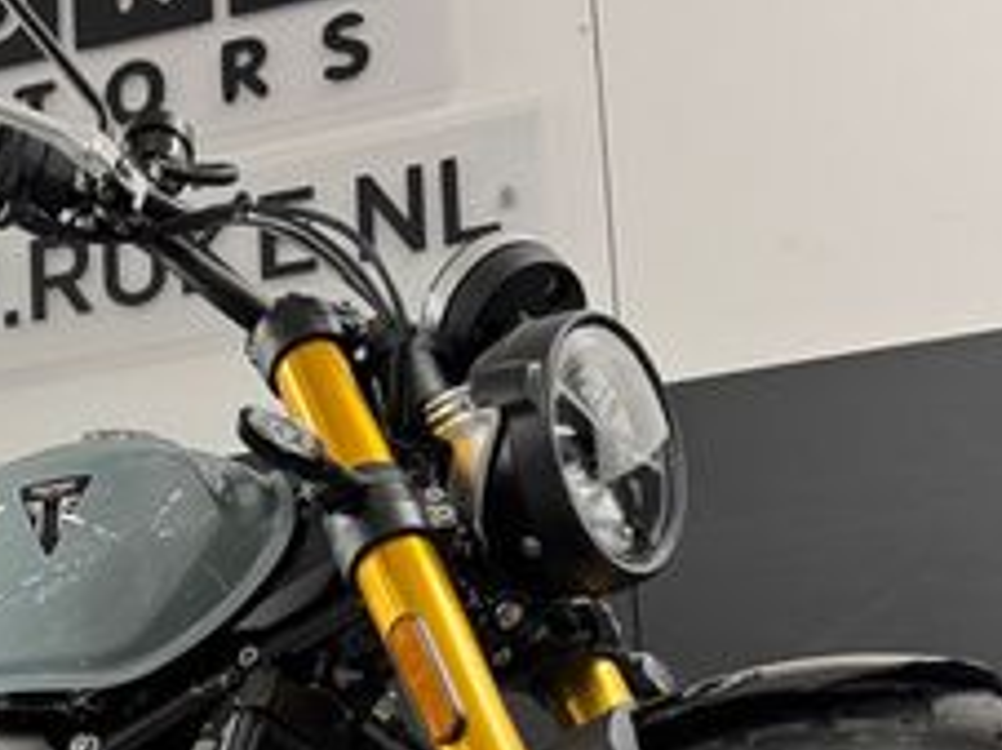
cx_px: 186
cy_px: 865
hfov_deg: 27.9
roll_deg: +2.7
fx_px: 1966
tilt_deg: +9.3
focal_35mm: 68
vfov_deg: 20.4
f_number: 1.78
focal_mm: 6.76
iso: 160
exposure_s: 1/100
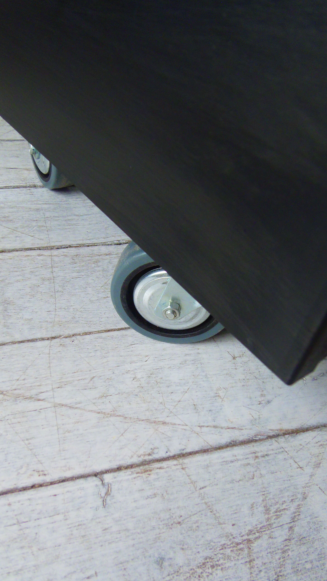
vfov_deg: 69.9
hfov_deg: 42.8
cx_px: 147
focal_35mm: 27
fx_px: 416
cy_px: 284
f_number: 2.9
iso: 125
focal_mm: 4.3
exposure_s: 1/30
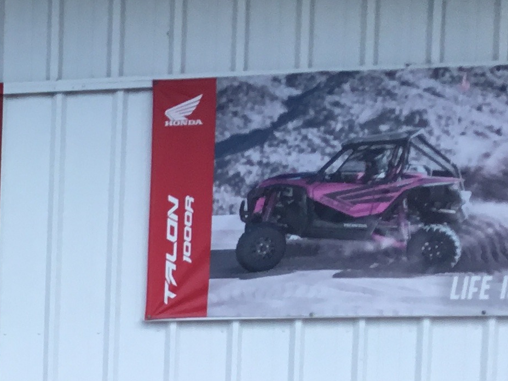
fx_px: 1600
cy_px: 552
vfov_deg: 12.9
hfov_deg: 16.0
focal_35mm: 109
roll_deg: -0.1
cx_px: -322
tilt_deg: -4.3
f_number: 2.4
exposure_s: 1/578
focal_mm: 3.3
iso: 25
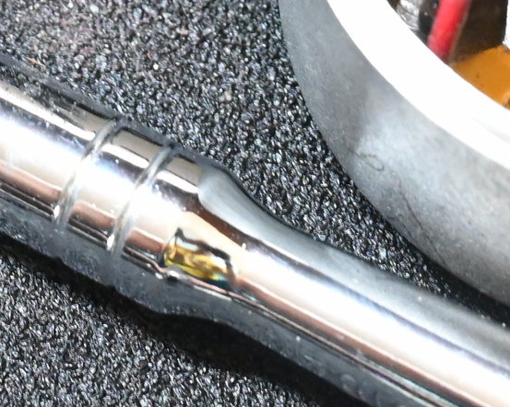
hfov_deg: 6.4
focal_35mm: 300
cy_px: -528
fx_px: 4527
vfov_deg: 5.0
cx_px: -95
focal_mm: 46
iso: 3200
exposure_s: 1/13
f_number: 5.6
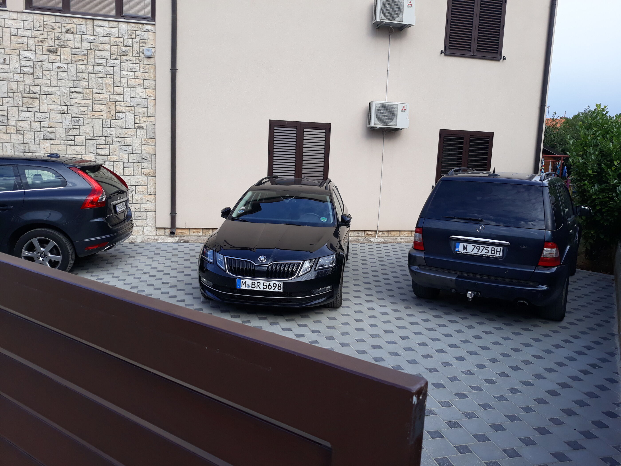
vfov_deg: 51.4
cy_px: 233
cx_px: 310
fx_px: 484
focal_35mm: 27
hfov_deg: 65.3
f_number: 1.7
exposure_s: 1/673
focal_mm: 3.71
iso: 40
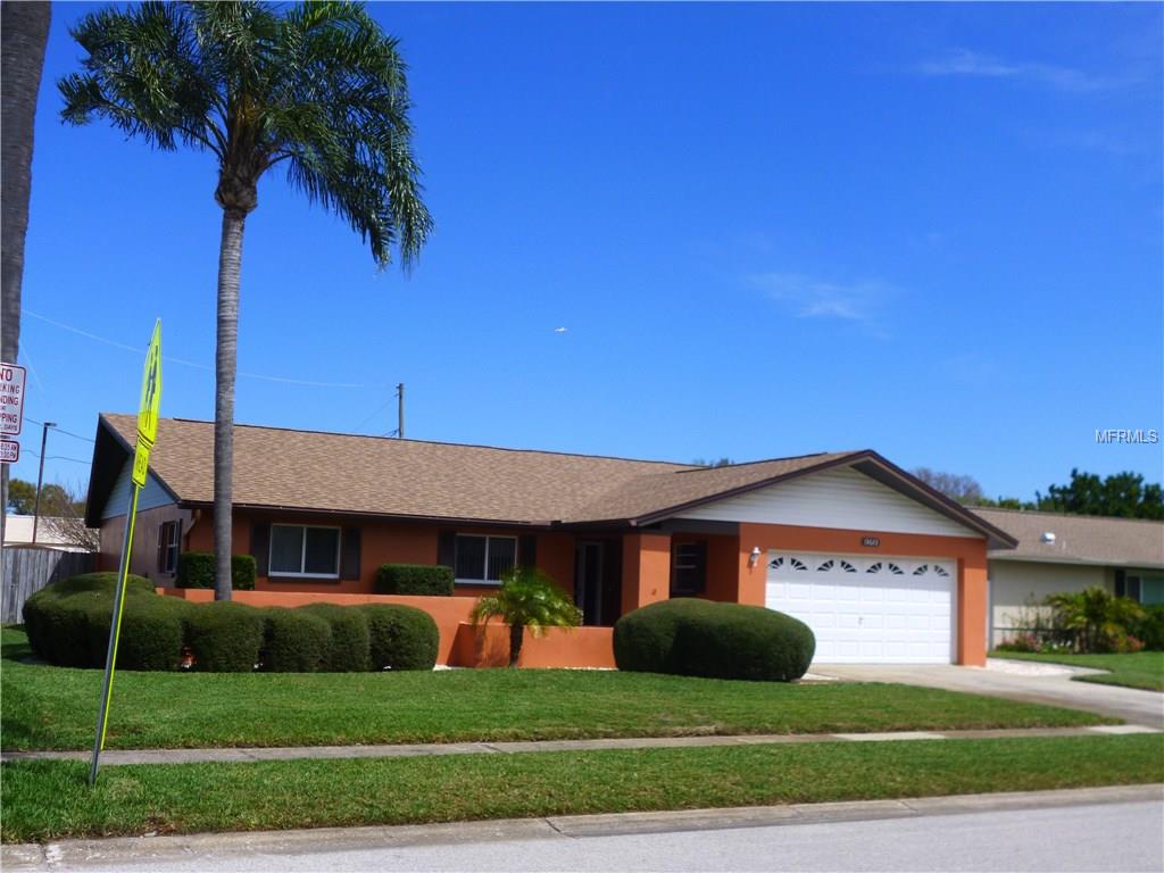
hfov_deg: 49.0
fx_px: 1278
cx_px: 582
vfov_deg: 37.7
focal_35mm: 38
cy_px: 436
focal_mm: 6.8
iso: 100
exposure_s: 1/1300
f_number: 3.2
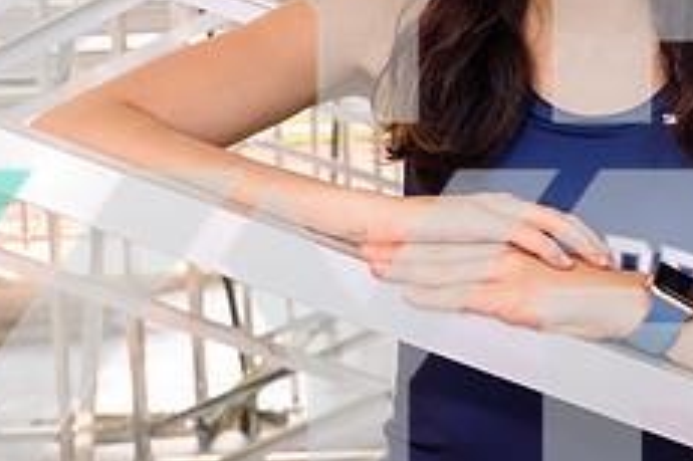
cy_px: -35
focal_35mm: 111
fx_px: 2135
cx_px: 494
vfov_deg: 12.1
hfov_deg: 18.4
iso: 640
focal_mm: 44
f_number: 8
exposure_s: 1/250
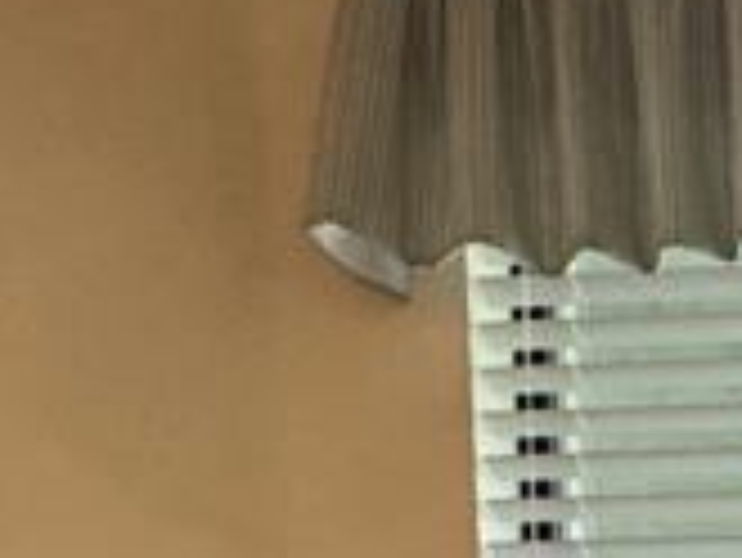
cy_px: 1377
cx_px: 935
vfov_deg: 12.7
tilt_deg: -12.7
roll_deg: -0.3
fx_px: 1866
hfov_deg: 20.7
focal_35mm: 87
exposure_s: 1/60
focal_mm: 2.22
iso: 160
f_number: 2.2
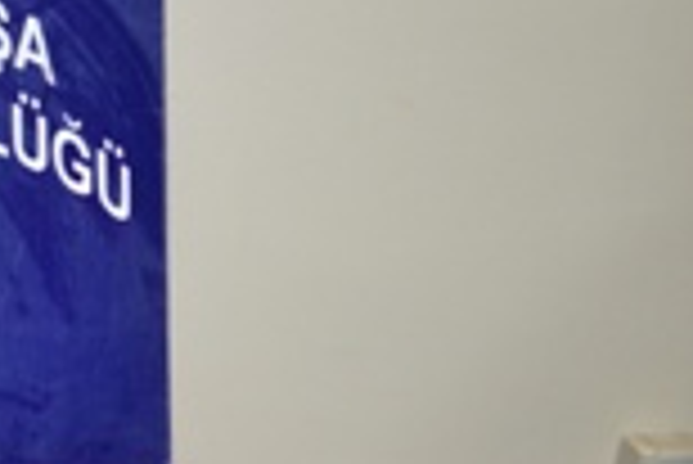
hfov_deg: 18.0
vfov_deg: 12.8
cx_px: -234
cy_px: 507
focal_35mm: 105
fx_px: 2023
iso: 1400
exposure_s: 1/60
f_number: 4
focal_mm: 24
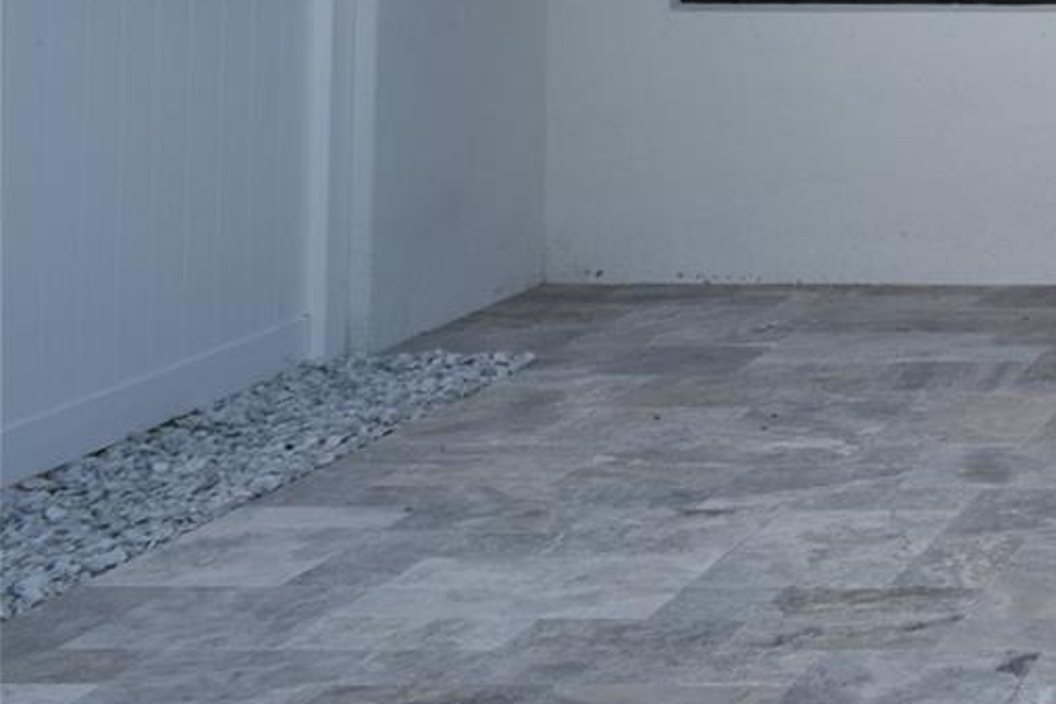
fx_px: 2494
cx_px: 1661
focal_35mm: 85
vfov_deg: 15.1
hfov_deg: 20.0
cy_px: -285
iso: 200
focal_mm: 18
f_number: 9
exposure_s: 1/320
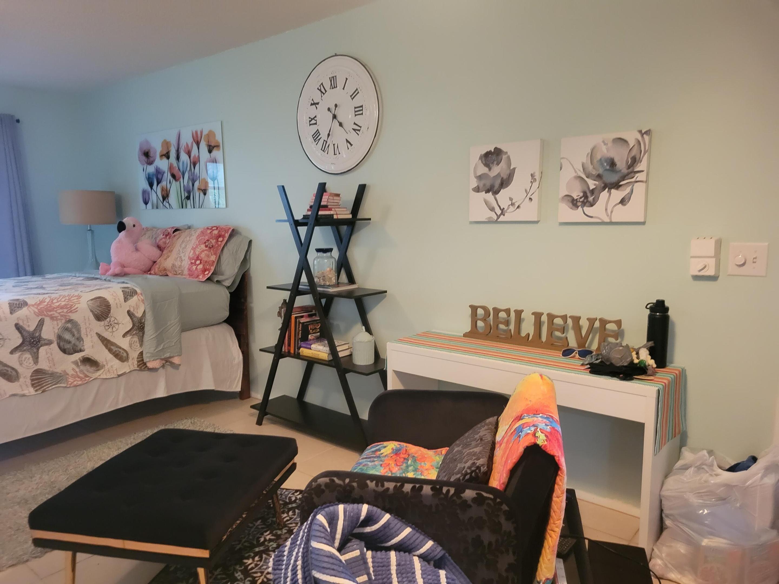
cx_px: 390
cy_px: 292
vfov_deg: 53.1
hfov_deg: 67.3
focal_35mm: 26
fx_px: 585
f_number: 1.8
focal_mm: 5.4
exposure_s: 1/40
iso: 640
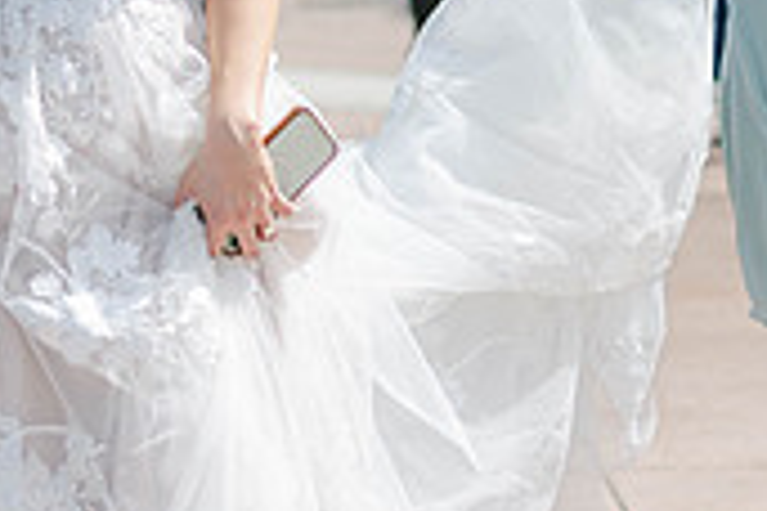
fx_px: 3622
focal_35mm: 170
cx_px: 327
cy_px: 9
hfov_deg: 12.1
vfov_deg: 8.0
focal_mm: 50
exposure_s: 1/6400
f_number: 2
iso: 100
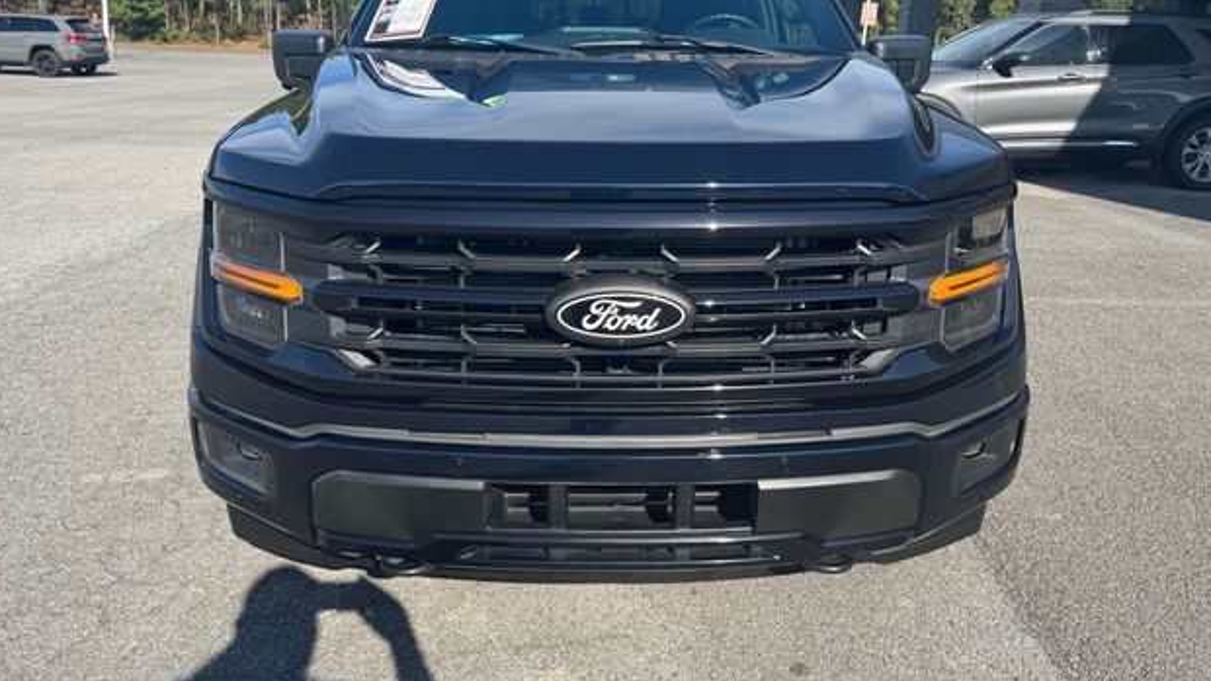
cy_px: 248
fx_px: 867
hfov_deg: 69.9
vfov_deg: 42.5
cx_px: 602
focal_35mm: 27
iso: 80
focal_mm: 6.76
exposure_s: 1/2041
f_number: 1.78
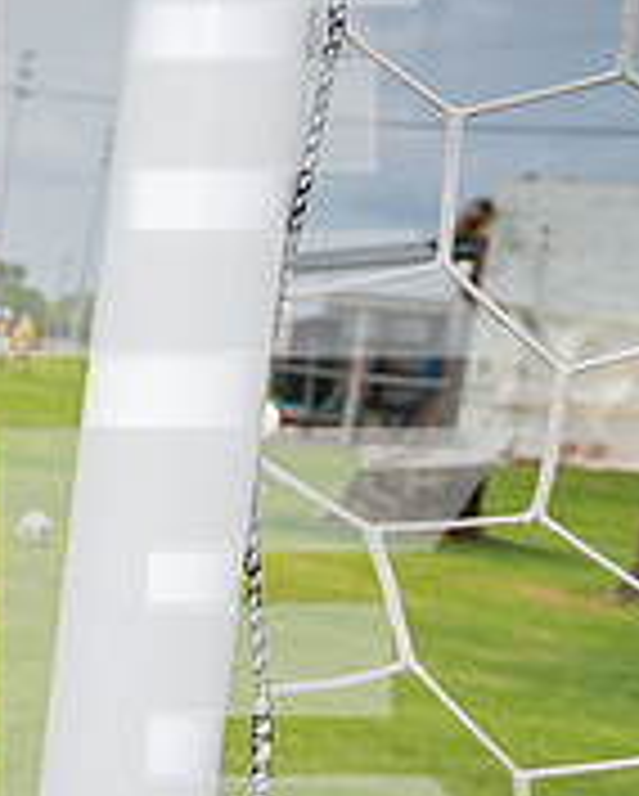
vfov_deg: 15.5
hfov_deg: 11.4
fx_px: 2903
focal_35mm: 123
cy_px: 668
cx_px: -630
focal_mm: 40
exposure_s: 1/250
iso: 100
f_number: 6.3
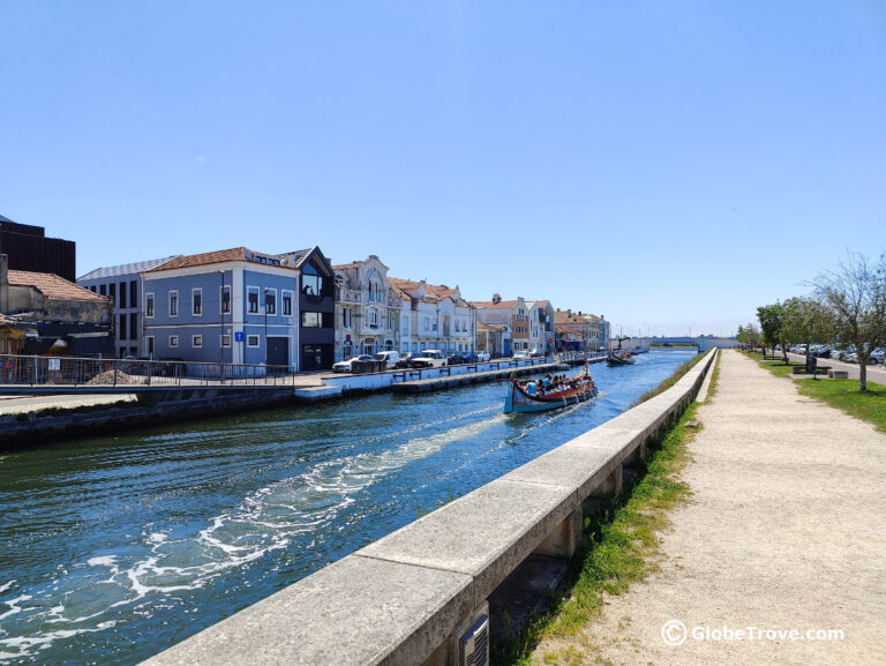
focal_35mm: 23
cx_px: 443
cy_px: 333
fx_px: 589
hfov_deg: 73.9
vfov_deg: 58.9
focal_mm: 6.06
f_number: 1.8
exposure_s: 1/2473
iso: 64
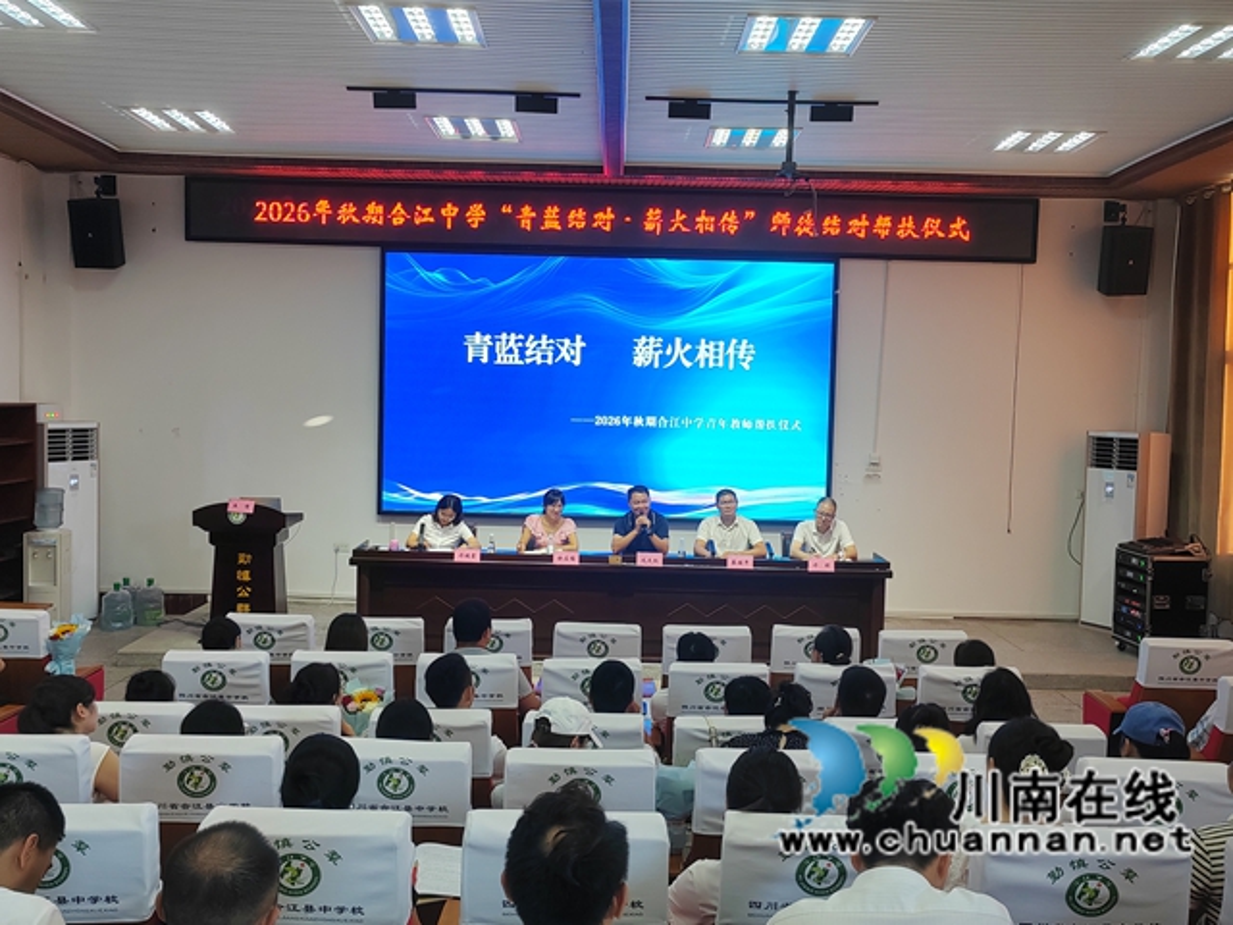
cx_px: 616
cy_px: 462
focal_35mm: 33
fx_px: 1175
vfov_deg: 42.9
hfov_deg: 55.4
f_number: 1.9
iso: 320
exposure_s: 1/100
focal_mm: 5.52
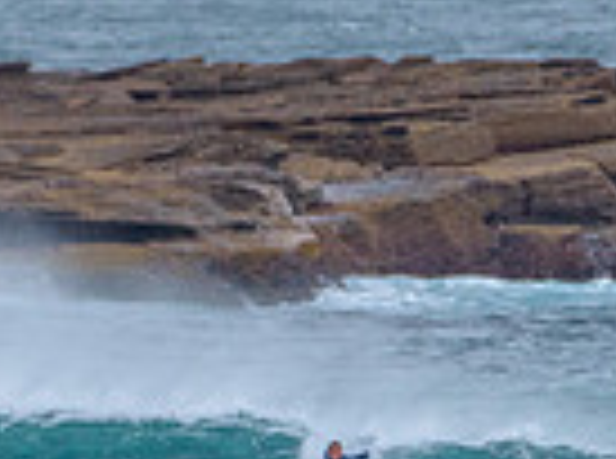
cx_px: 284
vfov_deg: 0.6
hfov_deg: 0.8
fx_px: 44442
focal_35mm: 2504
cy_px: 519
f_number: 5.6
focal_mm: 500
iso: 640
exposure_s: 1/2000
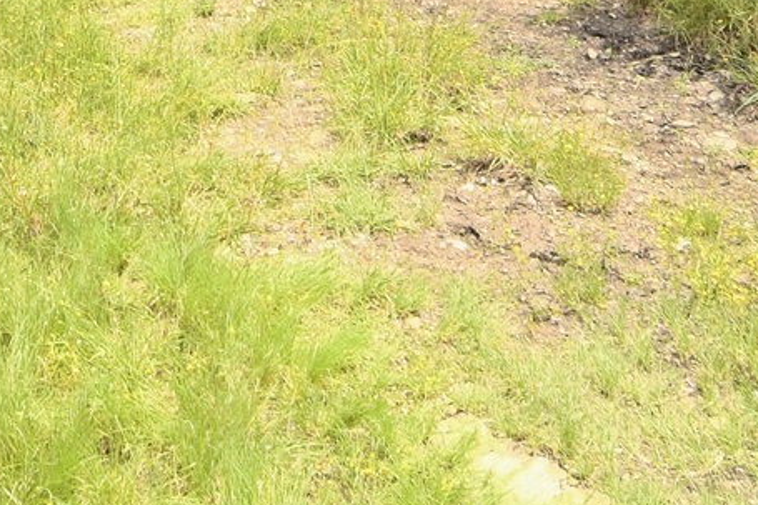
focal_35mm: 59
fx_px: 1237
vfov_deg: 18.9
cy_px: -345
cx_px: 238
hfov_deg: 33.7
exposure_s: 1/50
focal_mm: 11
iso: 160
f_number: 10
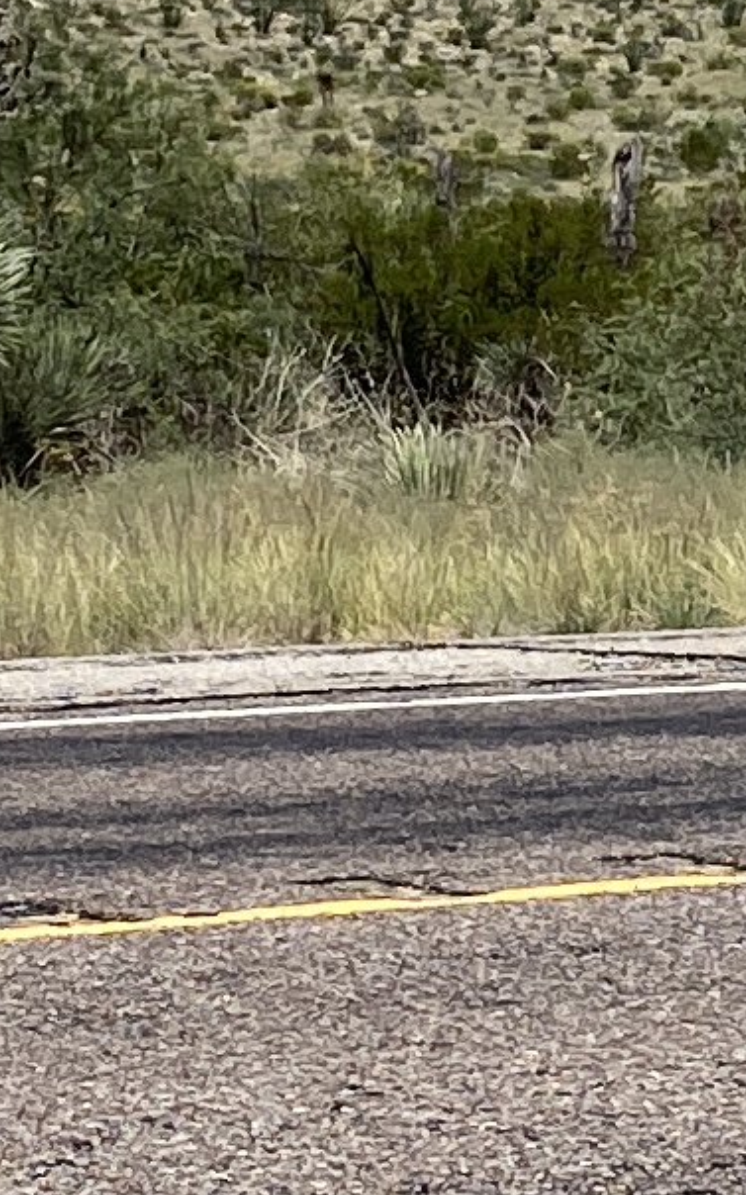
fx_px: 5991
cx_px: 1221
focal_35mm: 184
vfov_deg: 11.3
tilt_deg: +3.9
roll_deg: -1.3
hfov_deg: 7.0
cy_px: -47
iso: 32
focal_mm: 4.25
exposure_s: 1/4608
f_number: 1.8
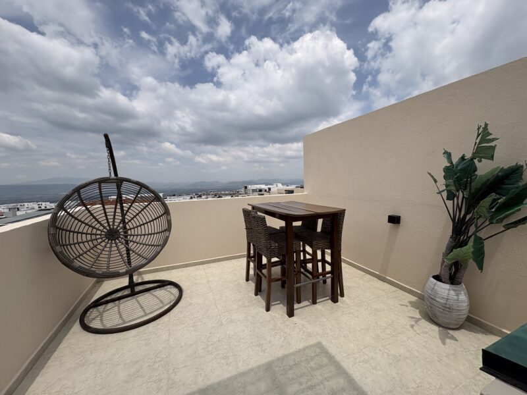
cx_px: 264
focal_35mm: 14
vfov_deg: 85.7
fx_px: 213
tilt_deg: -3.5
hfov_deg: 102.1
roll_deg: +2.7
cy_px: 198
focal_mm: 2.22
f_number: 2.2
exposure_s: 1/3906
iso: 50
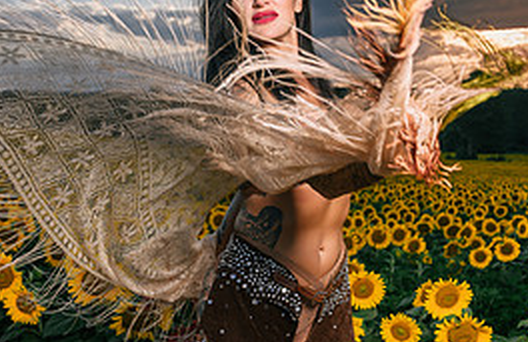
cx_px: 366
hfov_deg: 36.7
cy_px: 183
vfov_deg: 24.6
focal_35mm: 54
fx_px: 785
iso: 64
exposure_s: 1/200
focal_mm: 24
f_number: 3.5
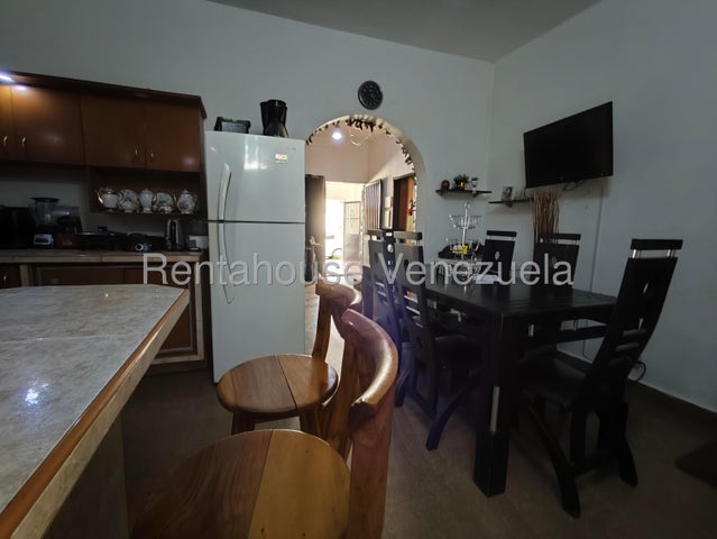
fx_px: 311
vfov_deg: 81.8
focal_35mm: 15
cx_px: 358
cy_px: 270
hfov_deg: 98.1
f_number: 2.2
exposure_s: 1/12.5
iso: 640
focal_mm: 1.65
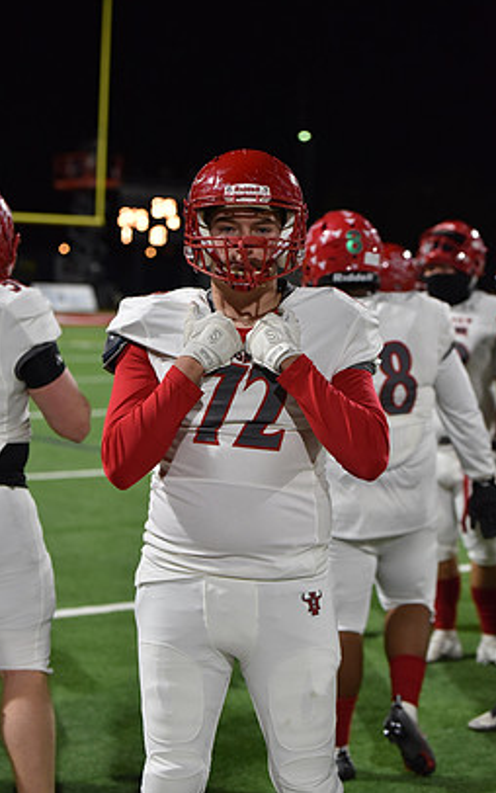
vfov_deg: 26.1
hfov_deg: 16.5
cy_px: 367
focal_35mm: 79
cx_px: 230
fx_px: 1707
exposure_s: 1/640
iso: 2800
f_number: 2.8
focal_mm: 70
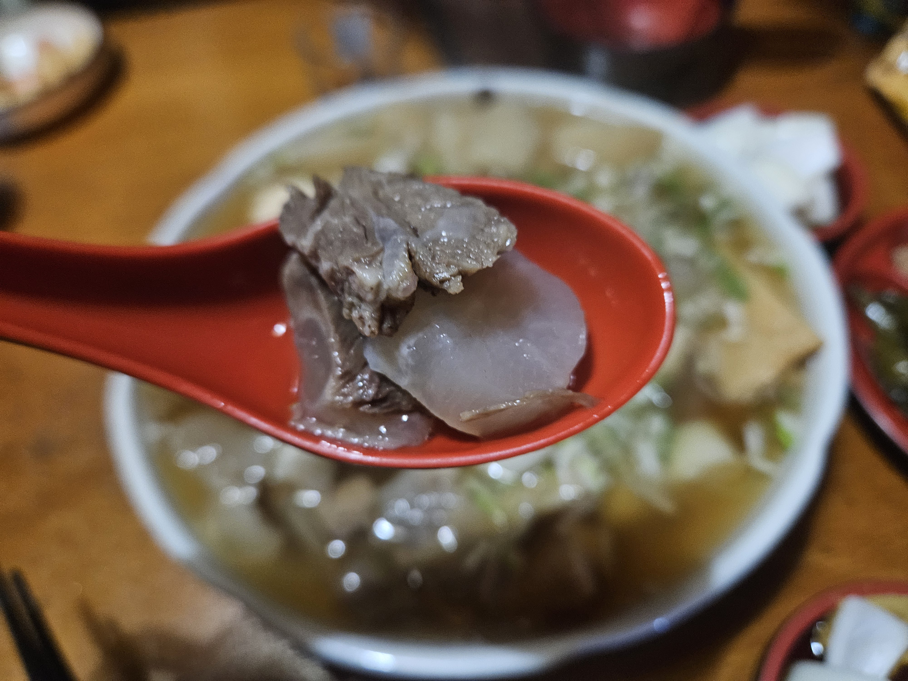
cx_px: 454
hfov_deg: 73.9
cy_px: 340
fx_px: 603
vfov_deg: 58.9
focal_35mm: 23
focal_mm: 5.4
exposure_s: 1/24
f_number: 1.8
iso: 800
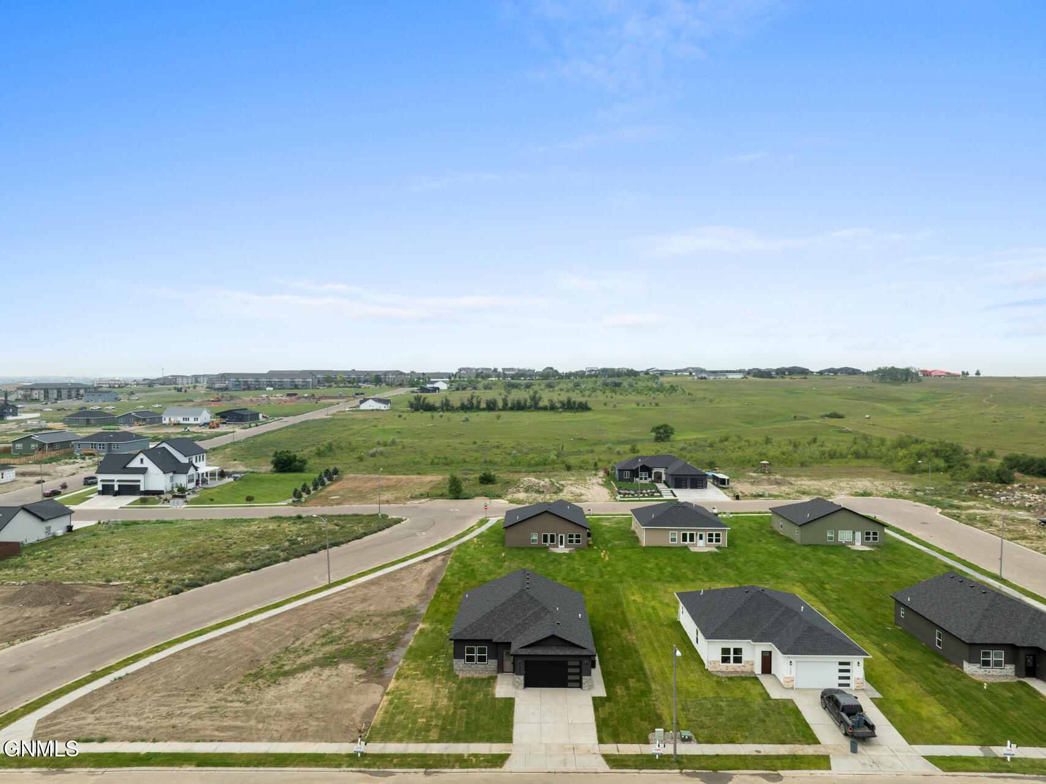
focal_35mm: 24
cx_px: 523
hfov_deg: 71.6
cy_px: 392
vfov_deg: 56.8
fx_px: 725
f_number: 7.1
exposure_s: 1/400
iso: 100
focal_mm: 12.29
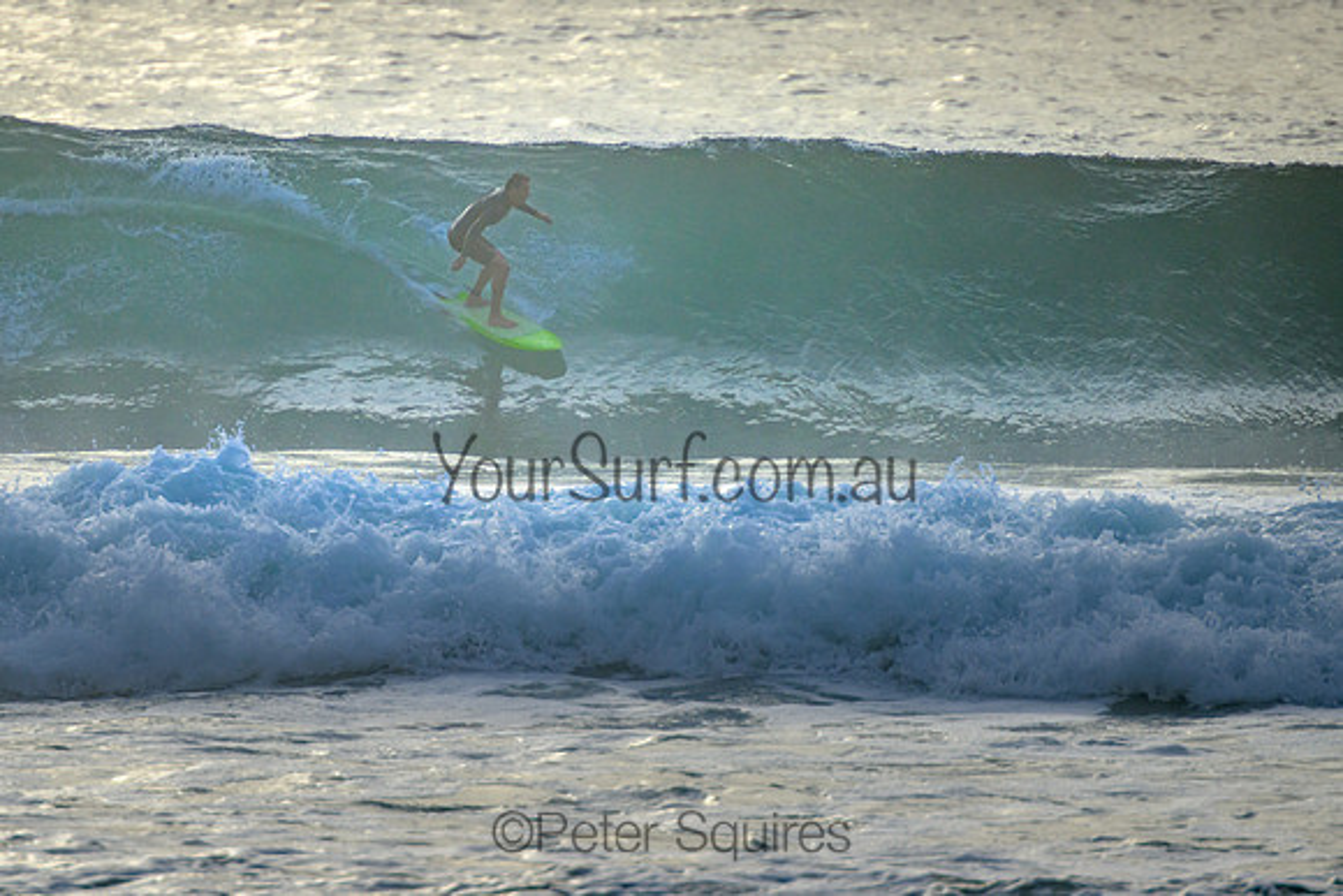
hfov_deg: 3.7
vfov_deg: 2.5
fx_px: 20514
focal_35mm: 550
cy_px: 283
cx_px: 542
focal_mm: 400
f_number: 5.6
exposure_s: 1/2000
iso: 640
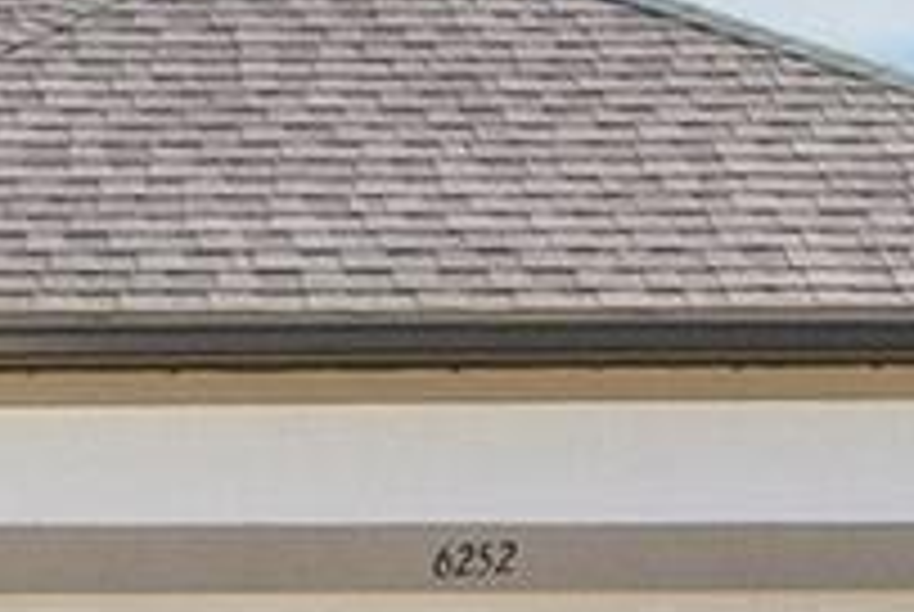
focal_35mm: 173
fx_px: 4399
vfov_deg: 7.9
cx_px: -369
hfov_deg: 11.5
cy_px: 756
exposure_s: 1/640
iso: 100
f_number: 2.8
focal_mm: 8.4
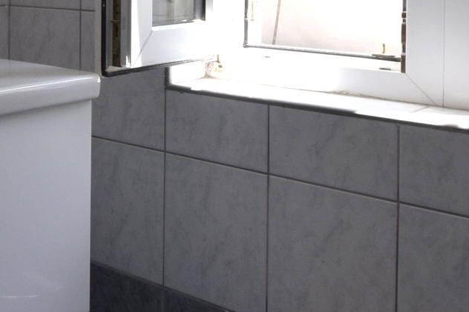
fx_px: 742
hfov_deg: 32.2
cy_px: -59
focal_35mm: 57
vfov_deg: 22.0
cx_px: -6
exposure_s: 1/250
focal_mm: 10
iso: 400
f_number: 8
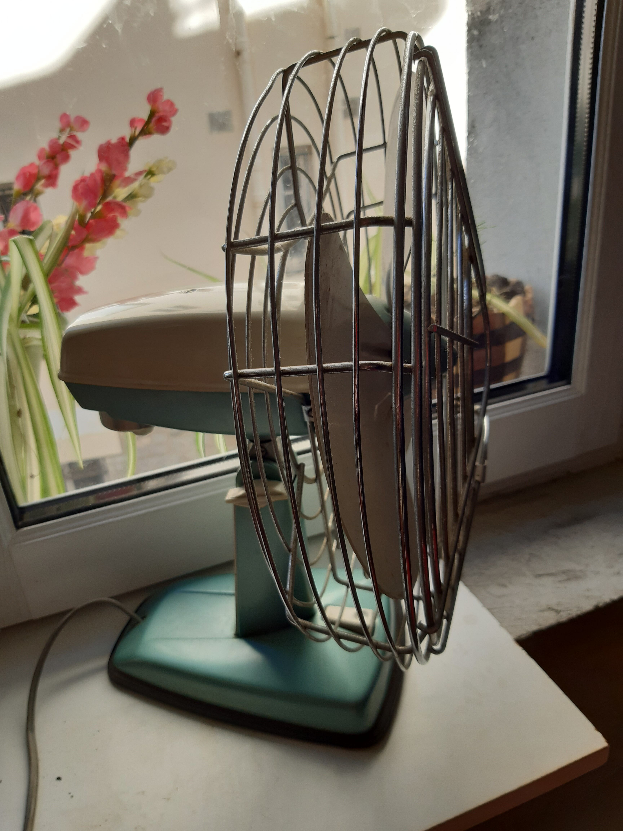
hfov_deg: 53.1
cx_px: 312
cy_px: 416
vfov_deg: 67.3
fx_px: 624
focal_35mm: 26
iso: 40
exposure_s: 1/184
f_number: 1.7
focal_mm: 3.92
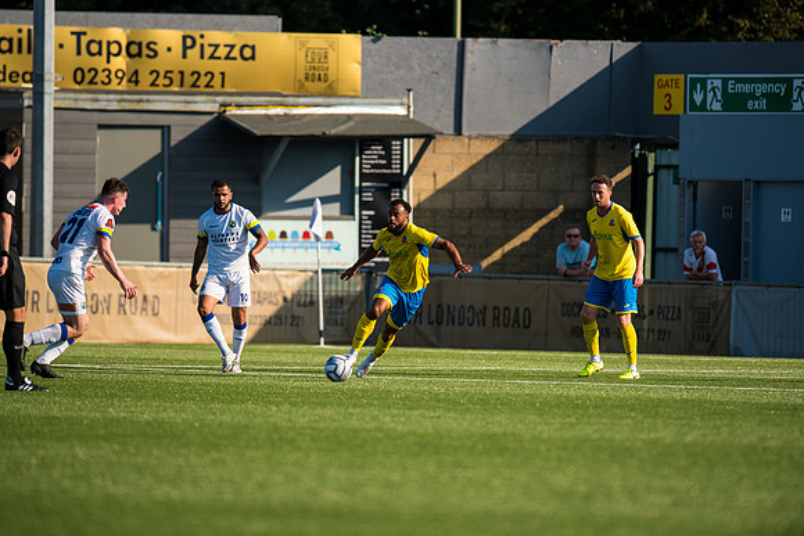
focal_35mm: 400
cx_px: 402
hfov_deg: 5.2
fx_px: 8935
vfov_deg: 3.4
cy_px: 268
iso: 200
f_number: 5
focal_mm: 400
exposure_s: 1/2000
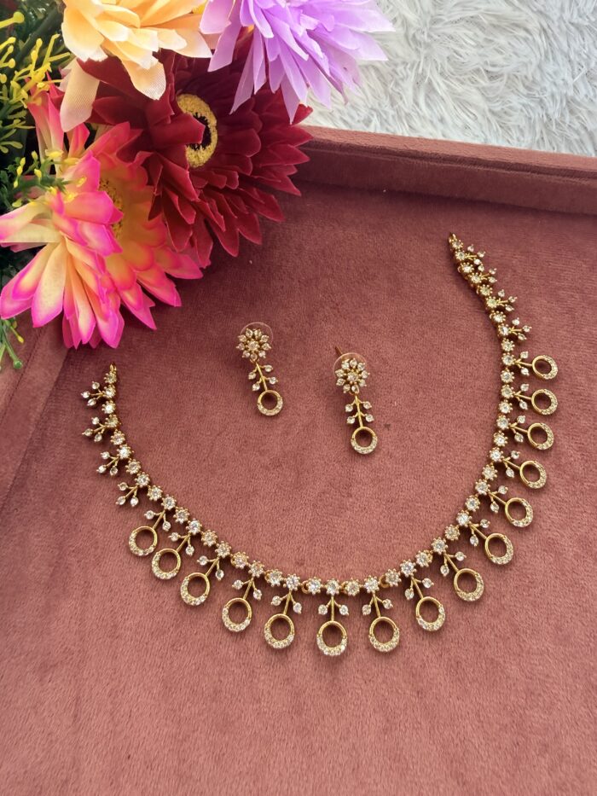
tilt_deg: -49.1
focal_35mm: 24
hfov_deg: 56.8
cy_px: 398
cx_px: 298
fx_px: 552
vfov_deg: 71.6
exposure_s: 1/121
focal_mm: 2.22
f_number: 2.2
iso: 250
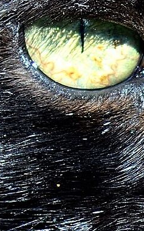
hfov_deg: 0.6
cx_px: 110
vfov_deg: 0.9
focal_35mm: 2315
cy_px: -27
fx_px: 14558
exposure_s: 1/200
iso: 100
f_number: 7.1
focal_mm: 240
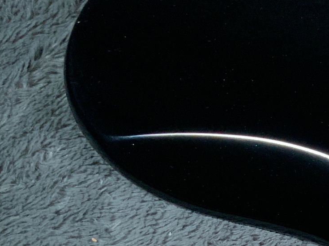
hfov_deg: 17.0
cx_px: 534
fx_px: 960
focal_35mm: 101
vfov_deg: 14.6
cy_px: 176
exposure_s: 1/104
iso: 64
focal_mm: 3
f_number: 1.8
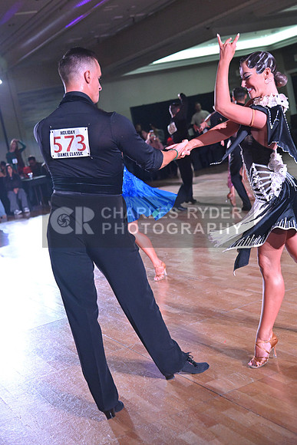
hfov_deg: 26.0
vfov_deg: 38.2
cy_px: 222
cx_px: 148
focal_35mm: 52
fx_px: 643
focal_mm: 52
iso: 5000
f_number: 4.5
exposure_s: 1/400
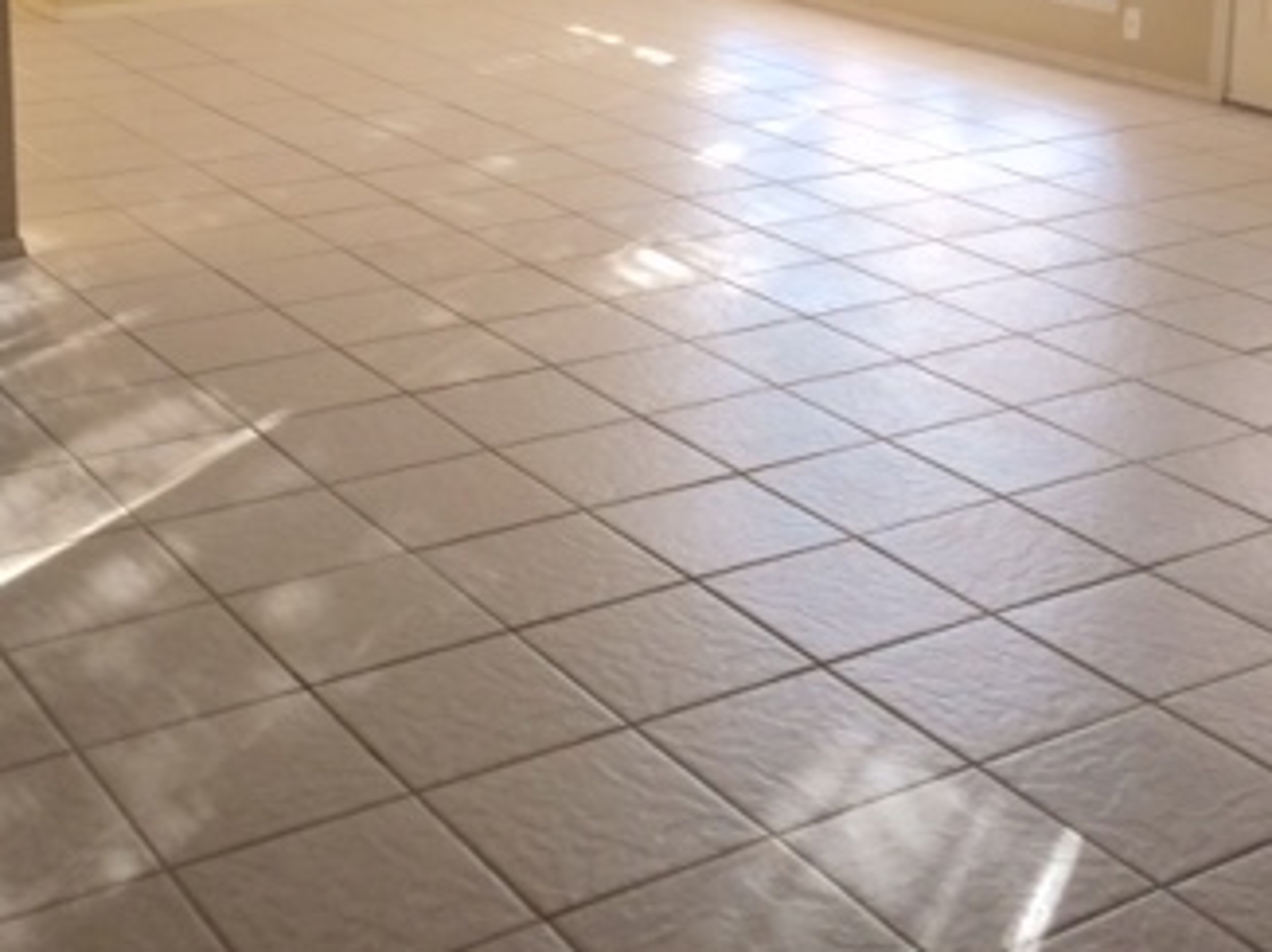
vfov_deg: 24.8
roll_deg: -0.6
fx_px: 2093
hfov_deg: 33.8
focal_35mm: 57
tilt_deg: -9.5
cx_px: 656
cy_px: 70
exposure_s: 1/30
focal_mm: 4.15
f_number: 2.2
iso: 50
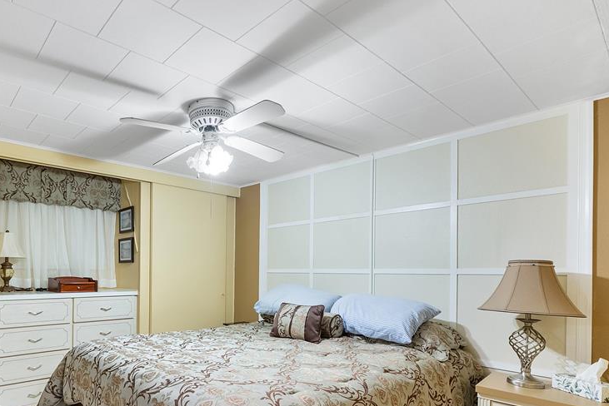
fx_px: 355
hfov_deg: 78.2
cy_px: 270
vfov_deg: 58.2
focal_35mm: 21
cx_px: 197
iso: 800
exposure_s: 1/8
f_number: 6.3
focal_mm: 10
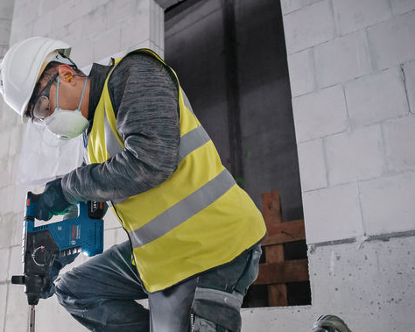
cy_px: 211
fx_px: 467
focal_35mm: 38
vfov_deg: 38.9
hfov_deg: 46.6
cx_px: 117
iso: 2000
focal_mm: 24
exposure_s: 1/160
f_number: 2.8
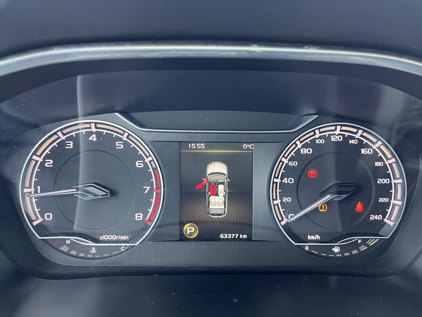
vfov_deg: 53.1
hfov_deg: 67.3
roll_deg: -0.1
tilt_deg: -21.9
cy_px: 158
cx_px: 211
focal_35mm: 26
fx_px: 317
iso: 200
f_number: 1.6
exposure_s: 1/53
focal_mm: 5.1
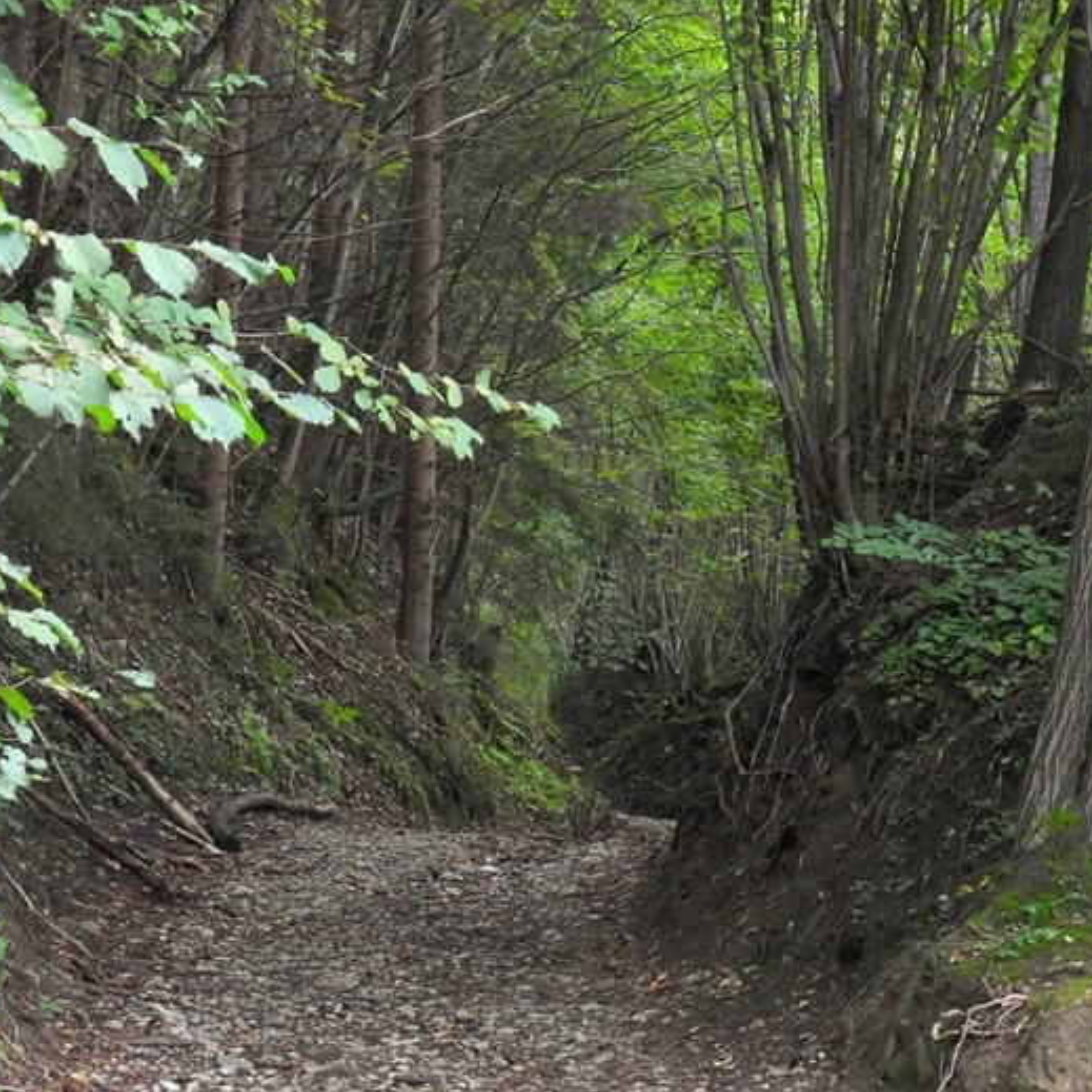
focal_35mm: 143
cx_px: 471
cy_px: 791
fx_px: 5104
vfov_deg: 12.2
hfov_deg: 12.2
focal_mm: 18.7
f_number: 4
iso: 360
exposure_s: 1/60
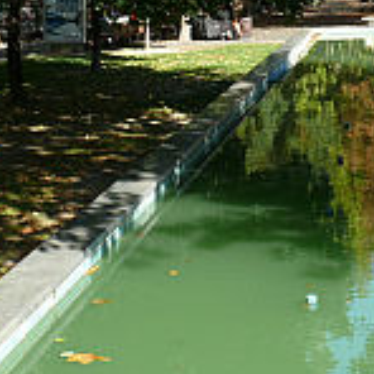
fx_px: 1149
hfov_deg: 18.0
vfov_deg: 18.2
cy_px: 43
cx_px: 389
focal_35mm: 94
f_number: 5
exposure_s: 1/200
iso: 100
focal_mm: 7.4
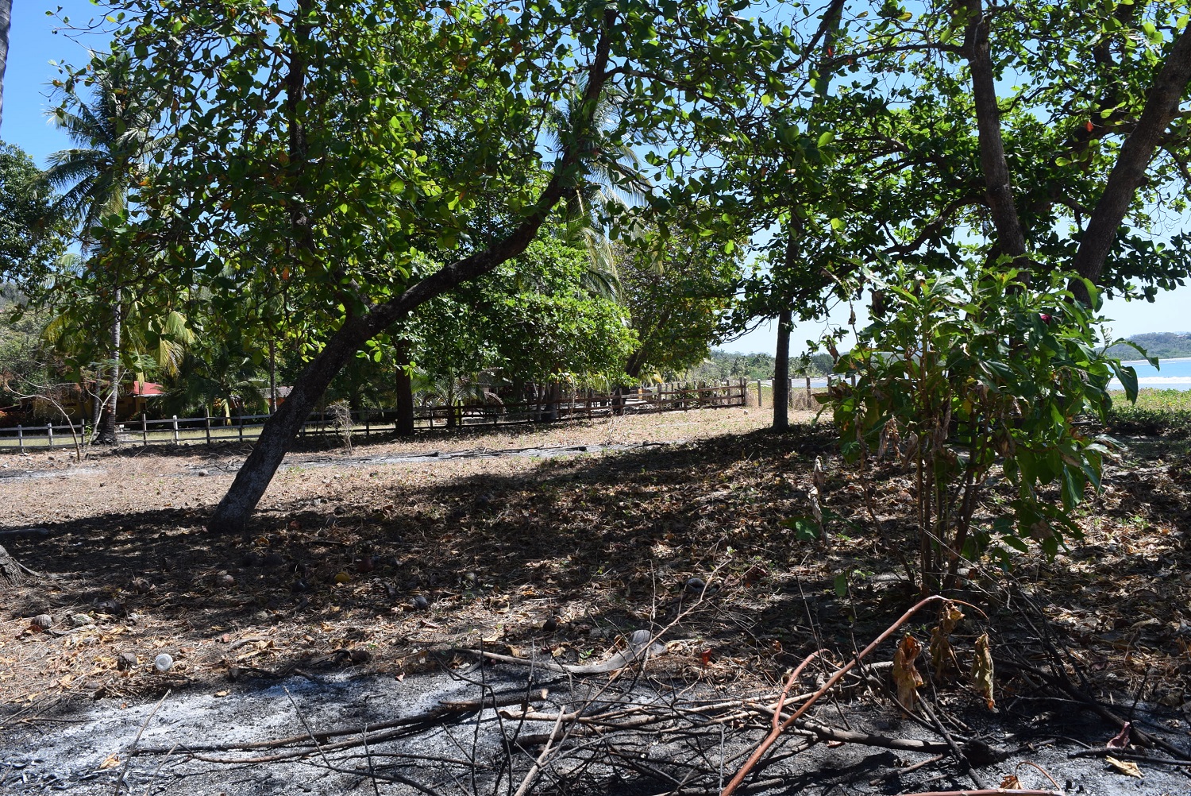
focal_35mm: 27
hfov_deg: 67.4
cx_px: 596
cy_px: 398
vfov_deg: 48.0
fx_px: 894
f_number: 8
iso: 200
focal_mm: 18
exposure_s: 1/250
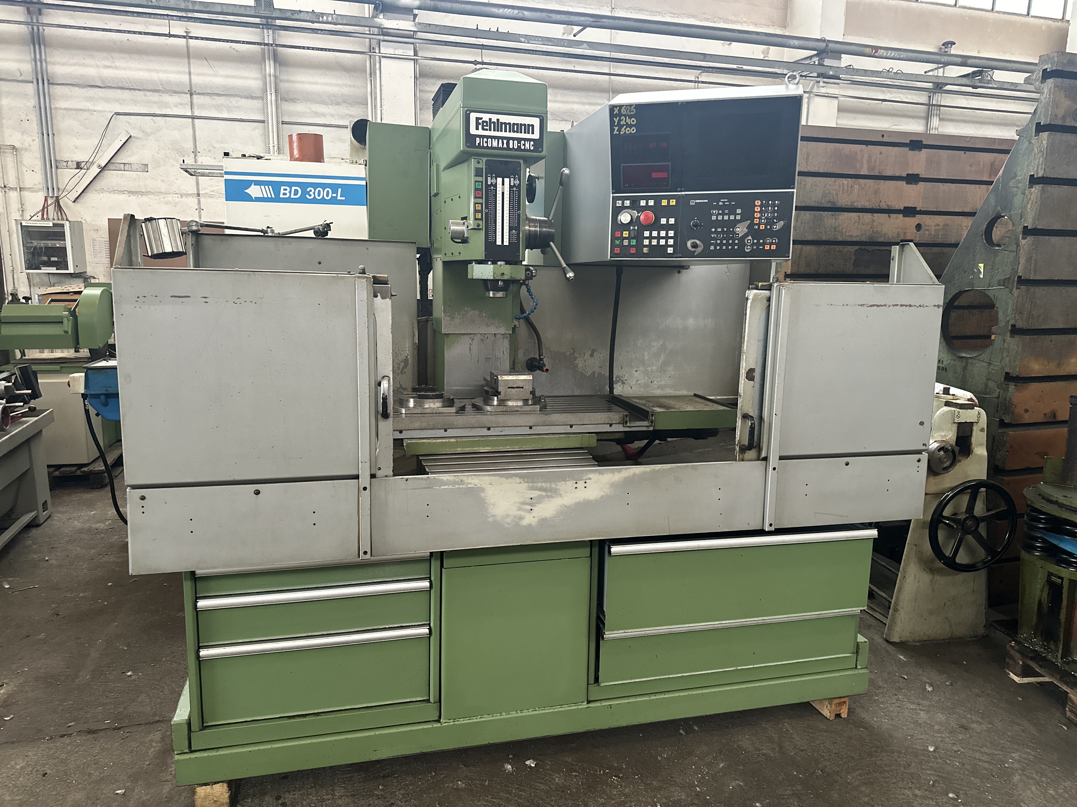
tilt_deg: -11.0
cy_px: 404
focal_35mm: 24
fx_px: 747
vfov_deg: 56.8
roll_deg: -0.8
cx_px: 538
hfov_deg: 71.6
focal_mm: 6.86
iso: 640
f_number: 1.78
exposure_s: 1/50
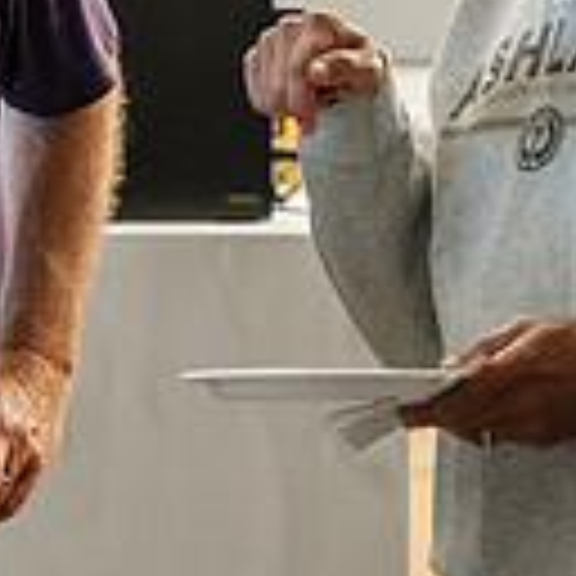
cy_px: -173
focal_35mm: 461
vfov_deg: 3.8
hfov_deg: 3.8
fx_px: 8679
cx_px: 22
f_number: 3.2
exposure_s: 1/200
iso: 2500
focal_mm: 120
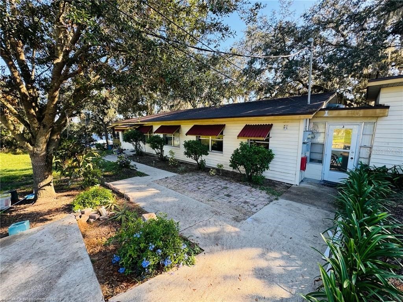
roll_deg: +0.1
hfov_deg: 102.1
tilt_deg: -8.8
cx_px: 202
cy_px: 151
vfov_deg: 85.7
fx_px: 163
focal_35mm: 14
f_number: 2.2
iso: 40
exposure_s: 1/163
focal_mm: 2.22
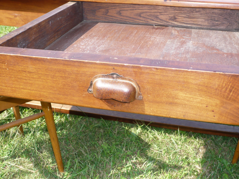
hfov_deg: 43.9
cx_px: 120
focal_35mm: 43
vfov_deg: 33.6
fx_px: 297
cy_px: 90
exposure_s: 1/320
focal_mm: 7
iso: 100
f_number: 3.4
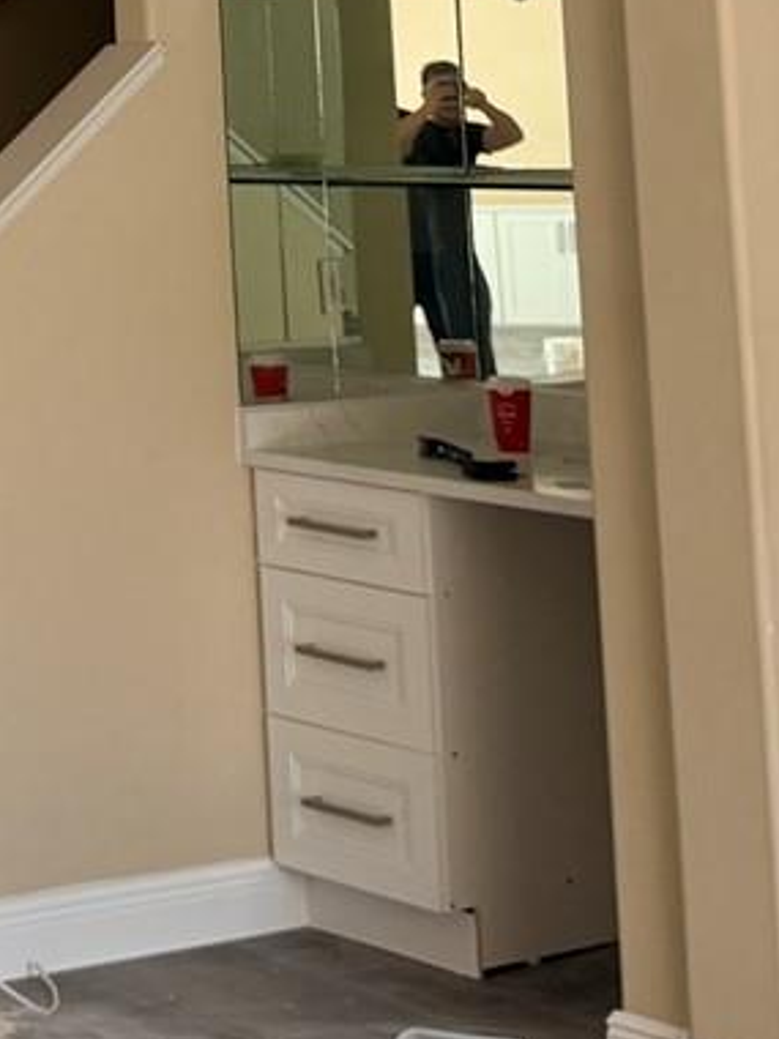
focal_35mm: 101
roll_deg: +1.1
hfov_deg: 13.8
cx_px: -355
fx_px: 3031
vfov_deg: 18.5
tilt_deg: +5.7
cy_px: -189
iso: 100
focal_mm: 6.76
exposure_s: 1/128
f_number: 1.78
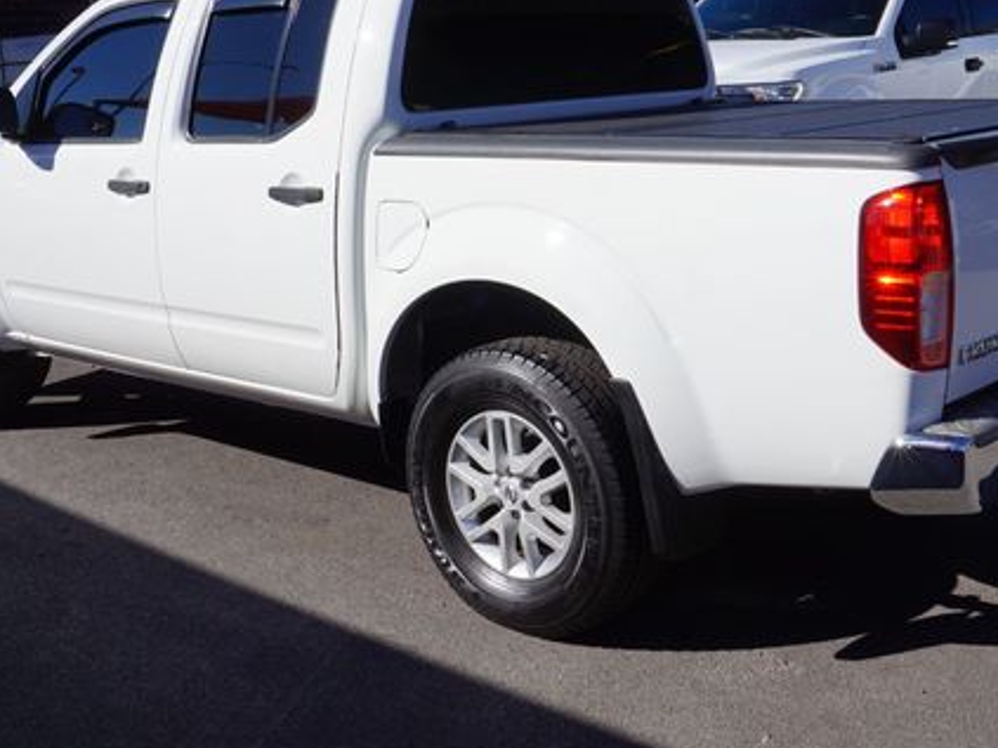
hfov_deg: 39.7
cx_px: 526
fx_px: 1383
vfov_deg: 30.1
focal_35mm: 48
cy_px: 267
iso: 100
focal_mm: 22
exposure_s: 1/160
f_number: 14
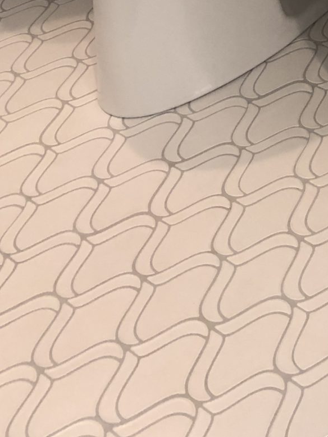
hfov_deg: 15.0
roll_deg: +8.6
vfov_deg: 18.8
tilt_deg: -25.5
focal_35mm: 92
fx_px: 1163
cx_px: 476
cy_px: -219
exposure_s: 1/17
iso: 40
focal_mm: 4
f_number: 1.8
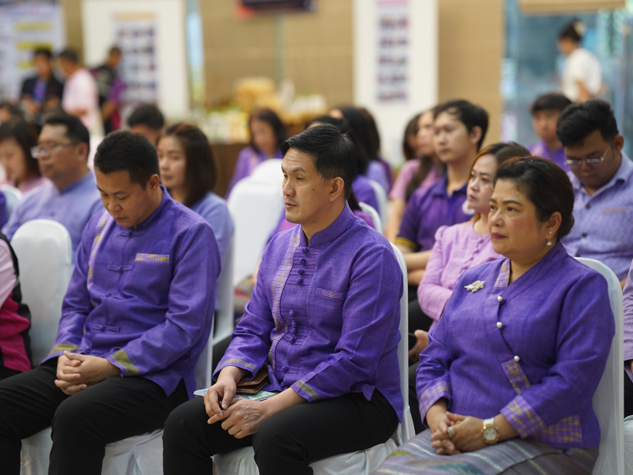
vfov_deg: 16.1
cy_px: 238
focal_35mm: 92
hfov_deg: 21.3
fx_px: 1682
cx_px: 296
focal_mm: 85
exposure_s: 1/160
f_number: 1.8
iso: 1000
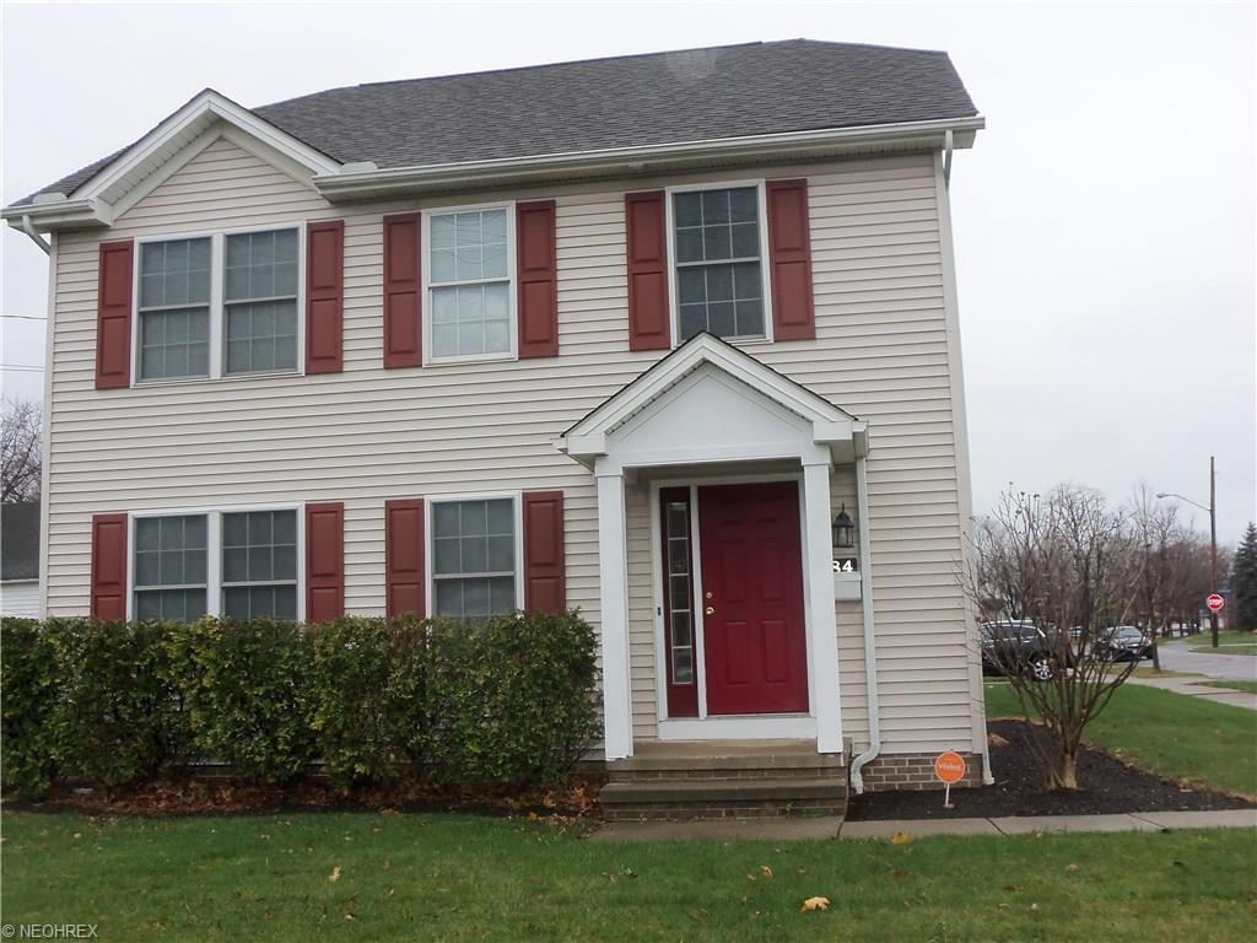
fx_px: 1344
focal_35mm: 37
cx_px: 628
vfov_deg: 38.7
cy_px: 472
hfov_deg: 50.1
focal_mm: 6.7
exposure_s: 1/80
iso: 100
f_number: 3.6
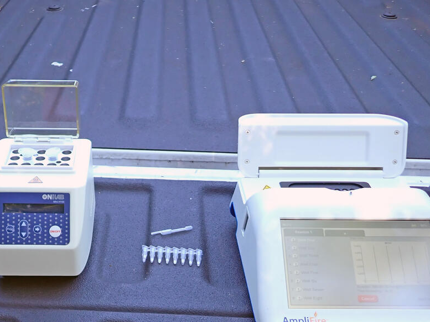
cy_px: 263
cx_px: 138
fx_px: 534
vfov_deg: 32.6
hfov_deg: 43.2
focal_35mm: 43
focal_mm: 4.5
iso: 125
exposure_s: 1/125
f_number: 2
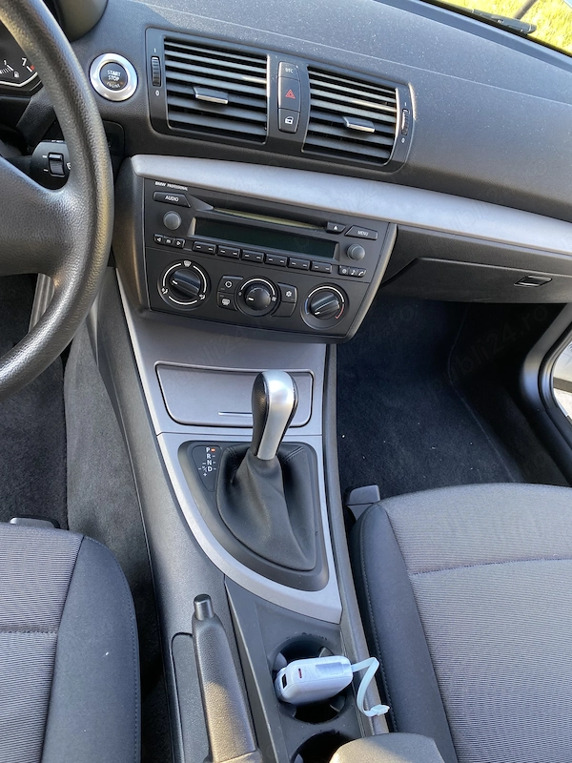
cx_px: 286
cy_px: 382
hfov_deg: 53.1
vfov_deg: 67.3
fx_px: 573
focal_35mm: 26
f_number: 1.8
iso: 125
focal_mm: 4.25
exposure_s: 1/120
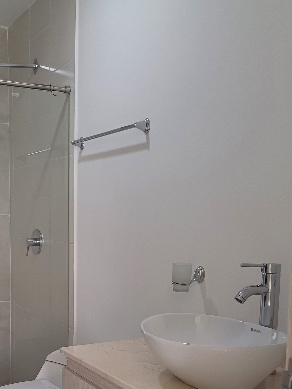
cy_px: 285
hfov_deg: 31.6
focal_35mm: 45
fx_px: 506
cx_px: 73
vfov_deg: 41.0
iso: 200
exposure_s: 1/60
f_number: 1.8
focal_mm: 4.65
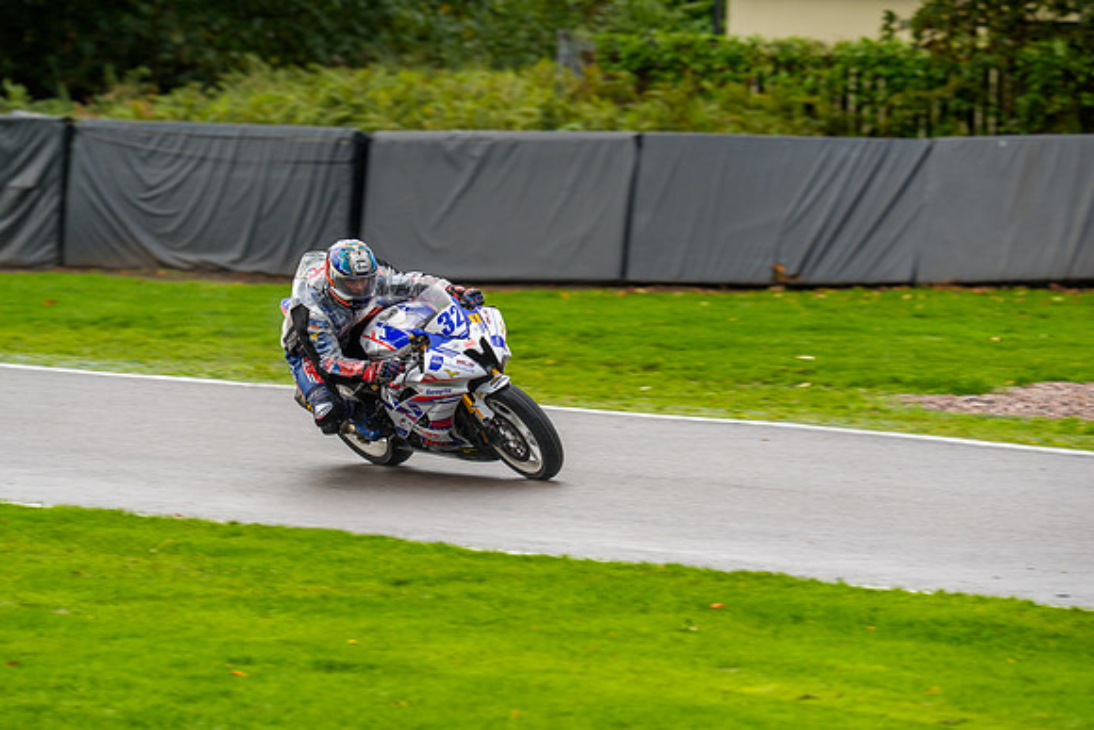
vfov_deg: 2.9
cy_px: 397
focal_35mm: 468
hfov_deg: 4.4
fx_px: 14231
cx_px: 482
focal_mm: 400
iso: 250
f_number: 5.6
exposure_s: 1/400
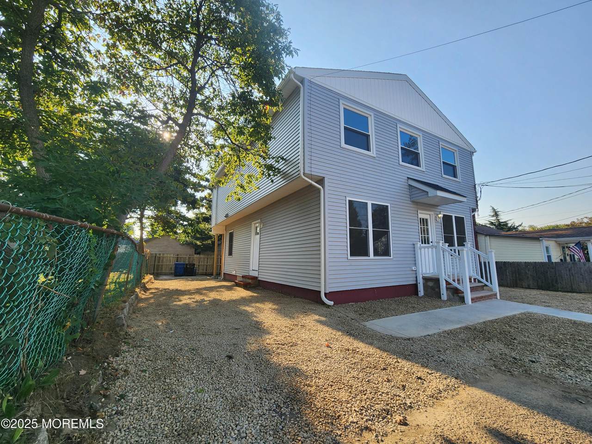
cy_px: 222
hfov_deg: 106.2
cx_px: 296
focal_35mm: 13
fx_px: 222
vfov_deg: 89.9
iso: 50
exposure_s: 1/866
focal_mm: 2.2
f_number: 2.2
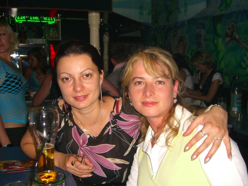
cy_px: 93
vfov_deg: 37.7
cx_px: 124
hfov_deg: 49.0
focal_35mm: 38
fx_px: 272
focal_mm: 7.9
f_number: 2.8
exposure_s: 1/60
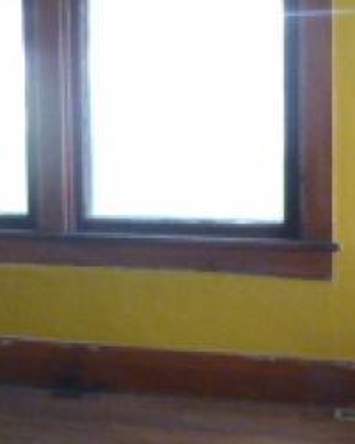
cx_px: 32
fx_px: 1261
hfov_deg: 15.8
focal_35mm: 96
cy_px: 113
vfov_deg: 19.8
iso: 640
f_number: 3.3
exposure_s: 1/60
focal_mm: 4.3
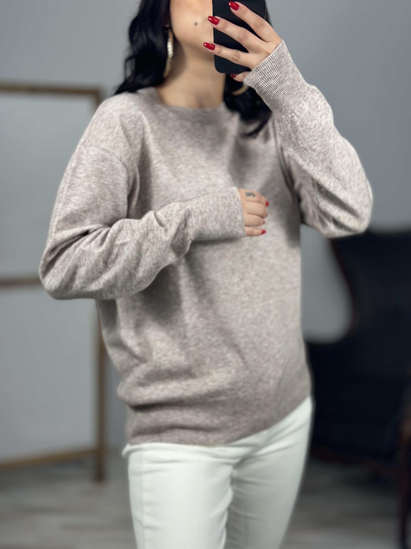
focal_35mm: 48
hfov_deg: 30.3
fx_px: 760
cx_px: 206
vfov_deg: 39.7
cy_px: 274
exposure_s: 1/100
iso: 64
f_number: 1.78
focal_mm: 6.86
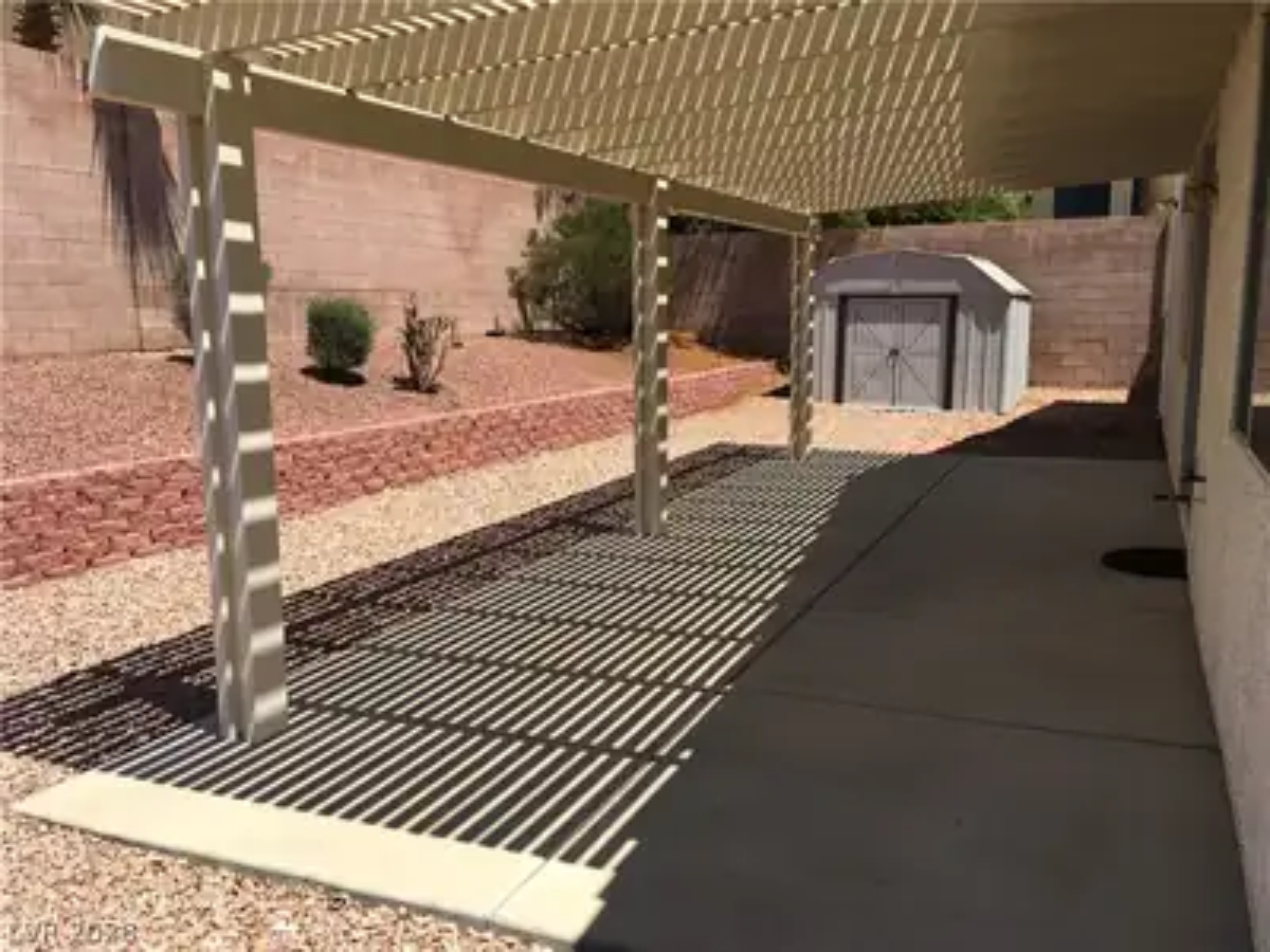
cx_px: 635
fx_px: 1064
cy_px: 476
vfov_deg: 48.2
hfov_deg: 61.7
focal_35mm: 29
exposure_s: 1/1832
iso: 25
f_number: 2.2
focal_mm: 4.15
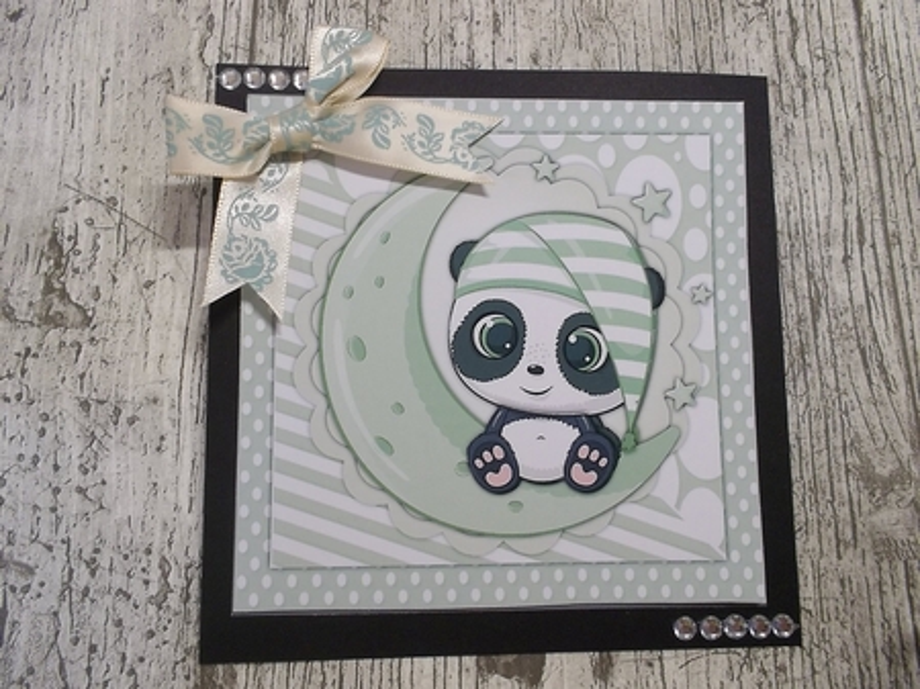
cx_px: 460
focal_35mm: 29
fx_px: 770
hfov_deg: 61.7
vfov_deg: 48.2
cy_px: 344
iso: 145
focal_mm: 4.1
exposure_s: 1/30
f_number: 3.3
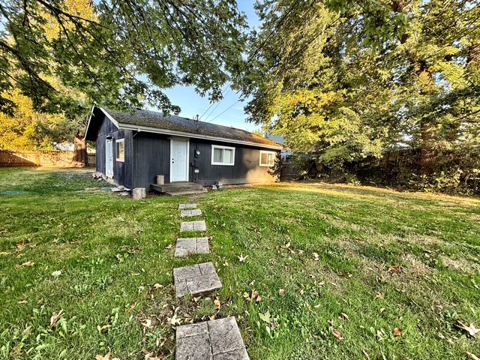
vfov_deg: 85.7
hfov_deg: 102.1
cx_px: 240
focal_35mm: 14
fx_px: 194
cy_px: 180
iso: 64
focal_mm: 2.22
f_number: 2.2
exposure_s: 1/141
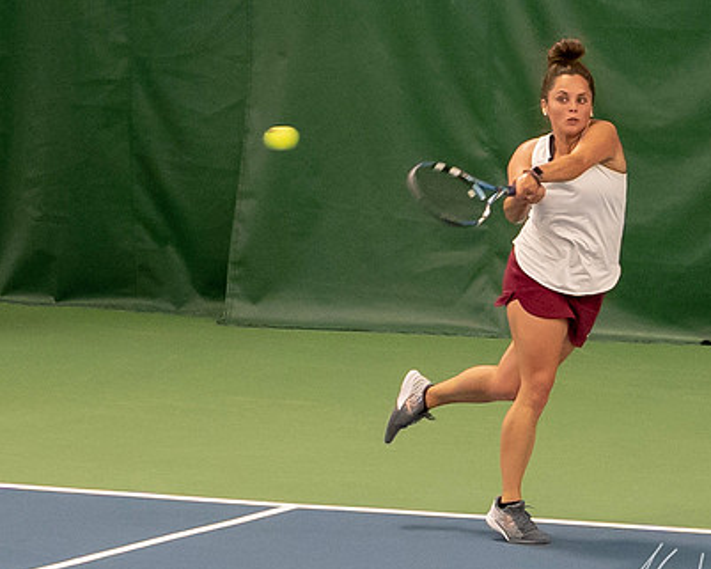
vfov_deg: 3.3
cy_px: 256
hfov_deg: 4.1
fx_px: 9998
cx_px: 535
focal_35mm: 475
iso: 4000
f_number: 4.5
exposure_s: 1/250
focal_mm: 75
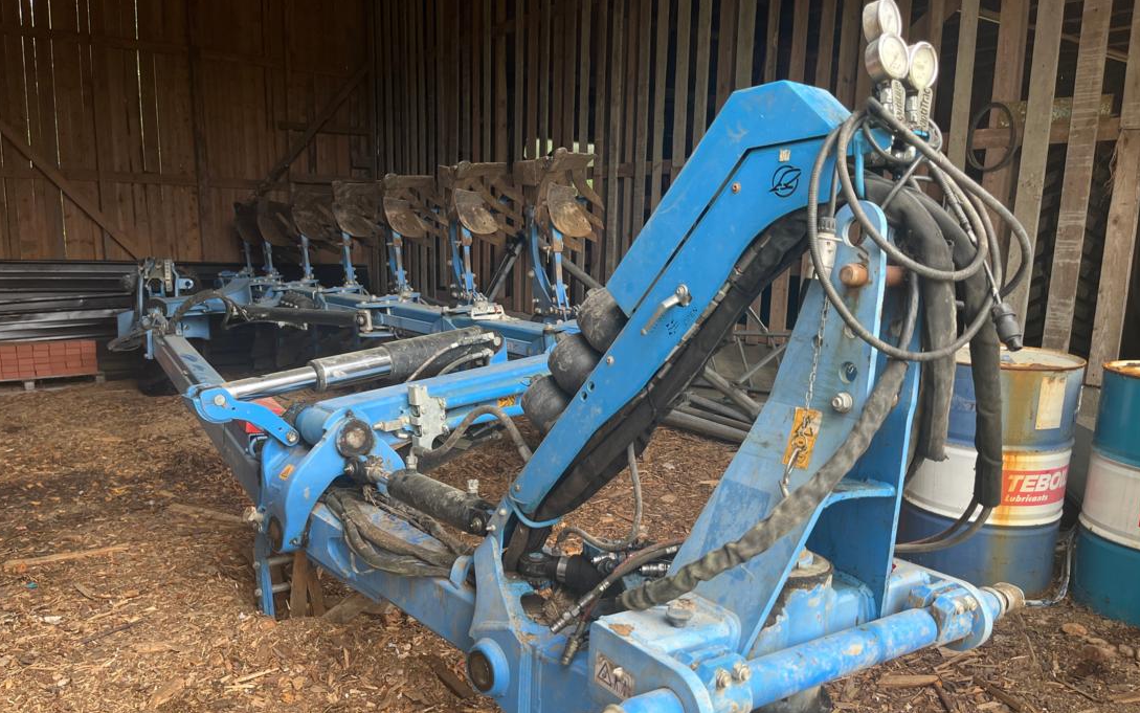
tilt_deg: -10.7
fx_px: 870
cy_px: 413
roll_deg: -0.9
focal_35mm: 28
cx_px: 567
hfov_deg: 66.5
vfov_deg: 44.4
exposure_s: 1/121
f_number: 1.6
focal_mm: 5.1
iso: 80
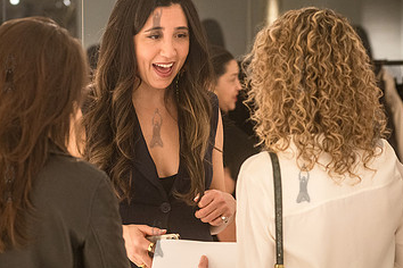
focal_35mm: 157
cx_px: 156
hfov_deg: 13.1
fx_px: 1757
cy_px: 128
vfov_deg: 8.7
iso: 1600
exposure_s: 1/125
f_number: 4.5
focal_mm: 92
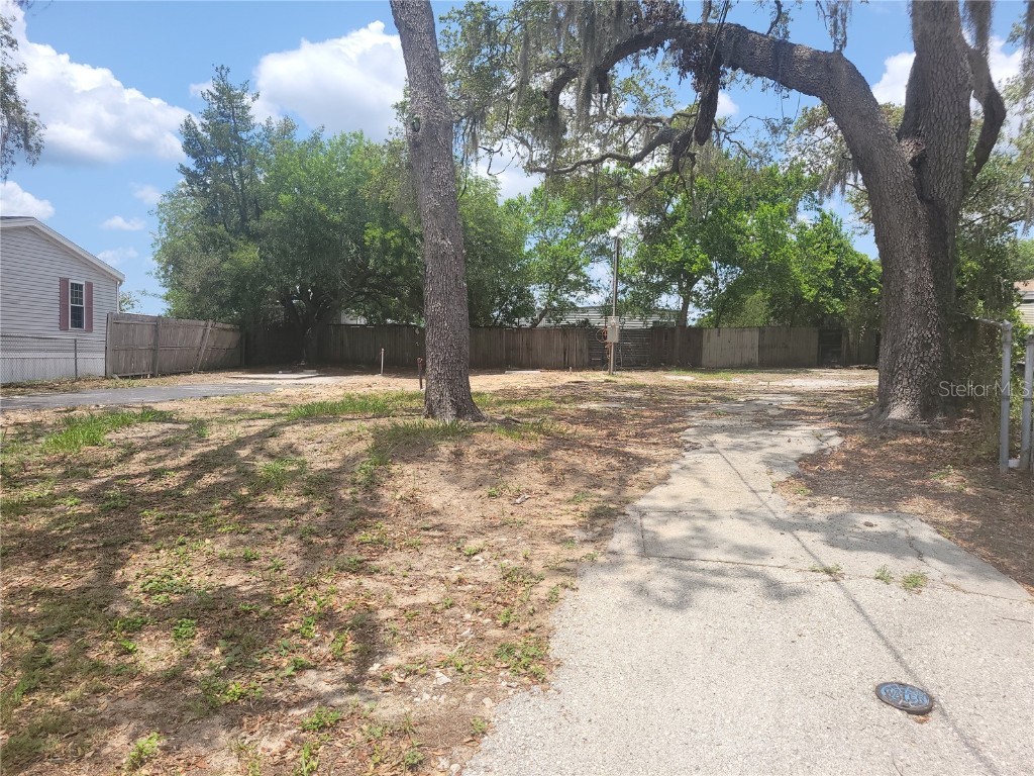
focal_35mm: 26
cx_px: 517
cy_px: 388
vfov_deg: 53.1
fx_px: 777
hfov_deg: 67.3
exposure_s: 1/2145
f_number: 1.8
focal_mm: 5.4
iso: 40
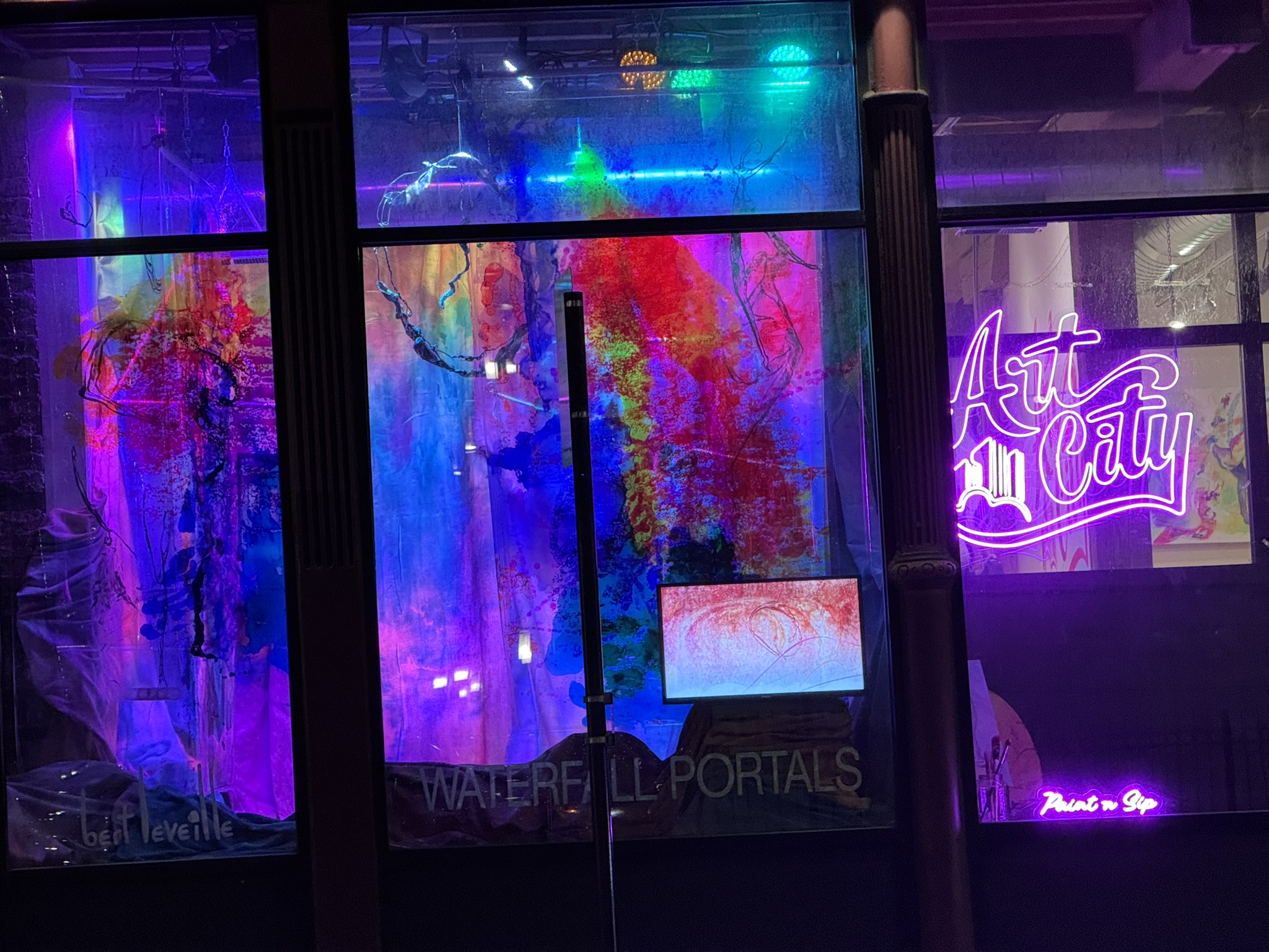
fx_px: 4399
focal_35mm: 120
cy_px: 476
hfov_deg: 16.4
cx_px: 634
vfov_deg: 12.3
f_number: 2.8
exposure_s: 1/40
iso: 640
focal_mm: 15.66
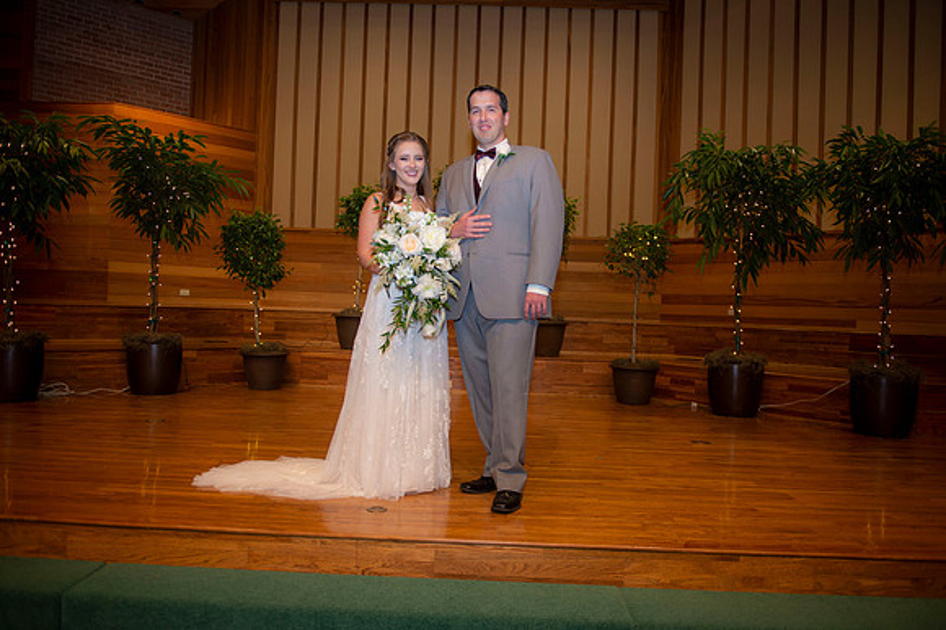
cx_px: 473
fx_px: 709
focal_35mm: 27
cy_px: 315
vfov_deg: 47.9
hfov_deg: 67.4
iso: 800
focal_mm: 27
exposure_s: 1/200
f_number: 2.8
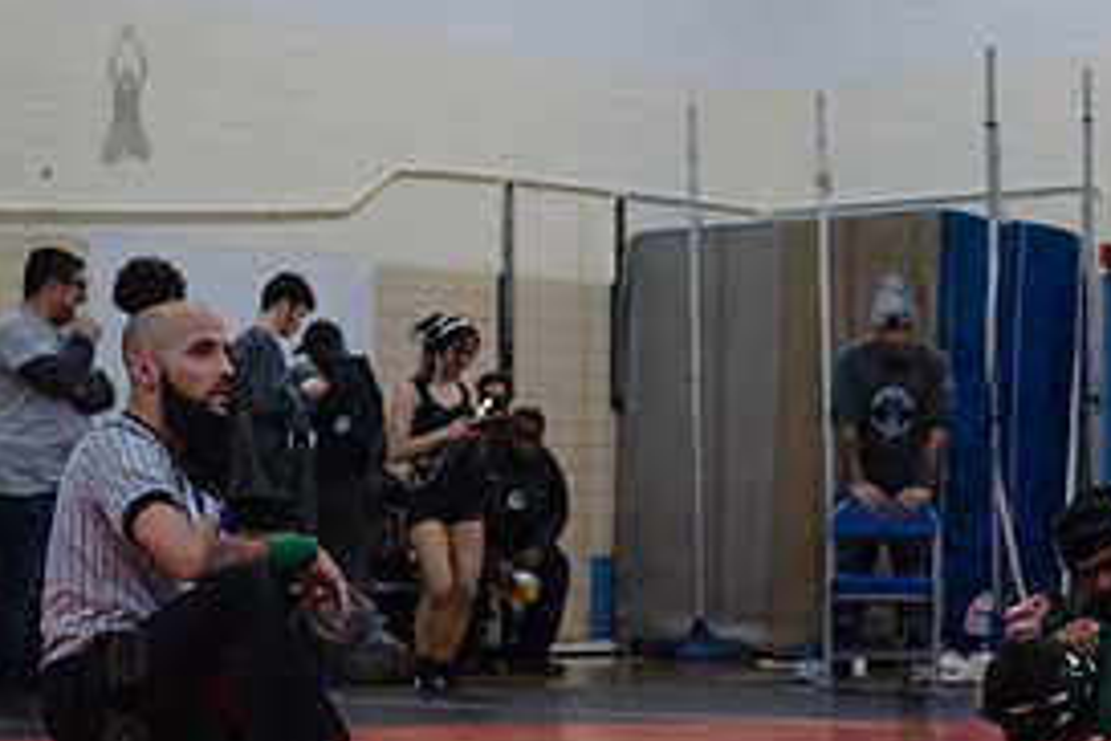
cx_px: 912
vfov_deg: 12.8
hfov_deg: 19.1
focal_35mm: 106
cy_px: 682
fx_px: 3271
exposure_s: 1/400
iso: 6400
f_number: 3.2
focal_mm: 48
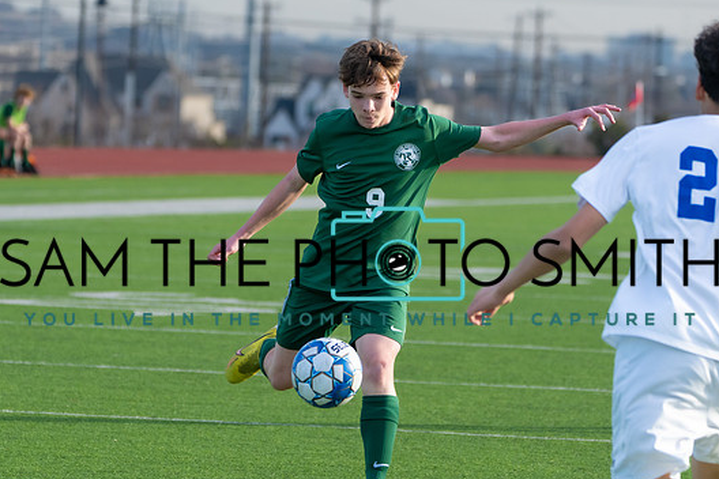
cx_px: 345
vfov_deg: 4.1
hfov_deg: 6.2
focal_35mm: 332
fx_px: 6630
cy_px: 273
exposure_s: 1/1250
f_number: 5.6
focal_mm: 196
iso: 500
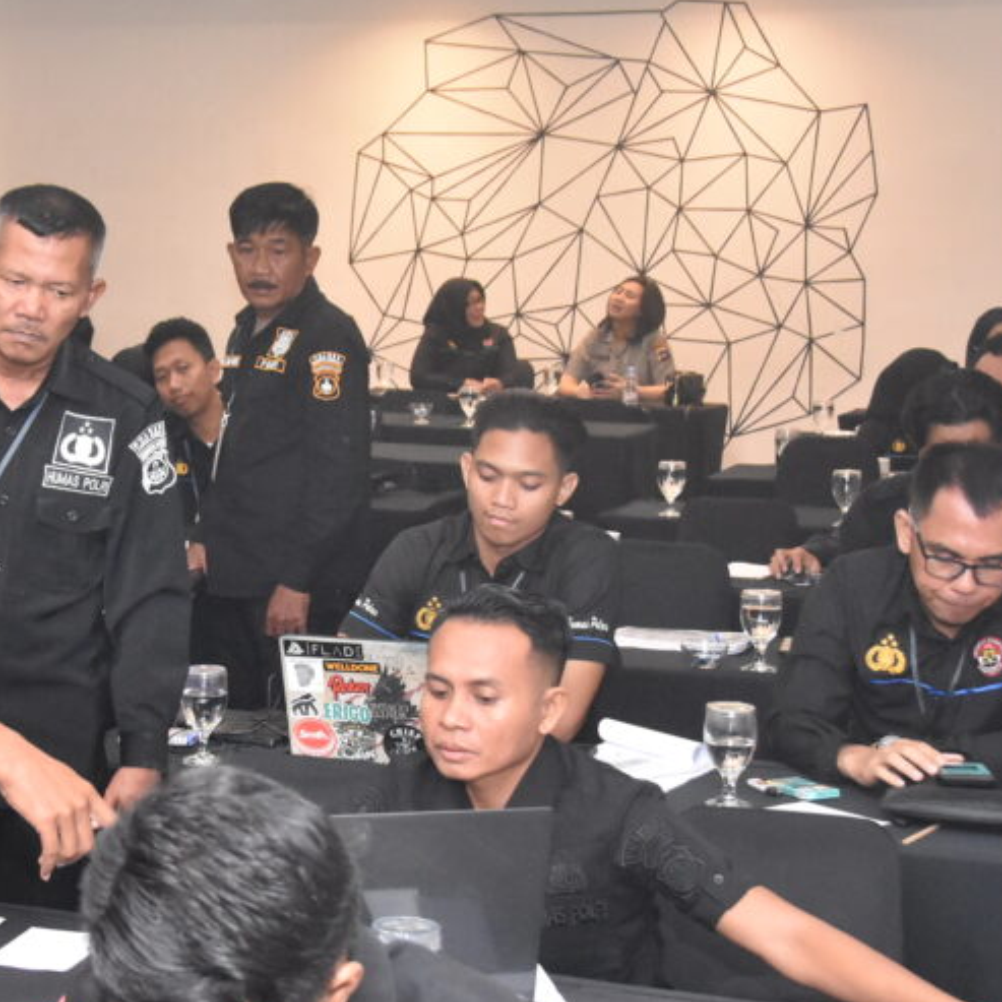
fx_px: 2518
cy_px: 585
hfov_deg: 22.1
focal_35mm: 77
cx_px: 154
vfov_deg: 22.5
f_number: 5.6
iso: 5000
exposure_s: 1/125
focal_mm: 29
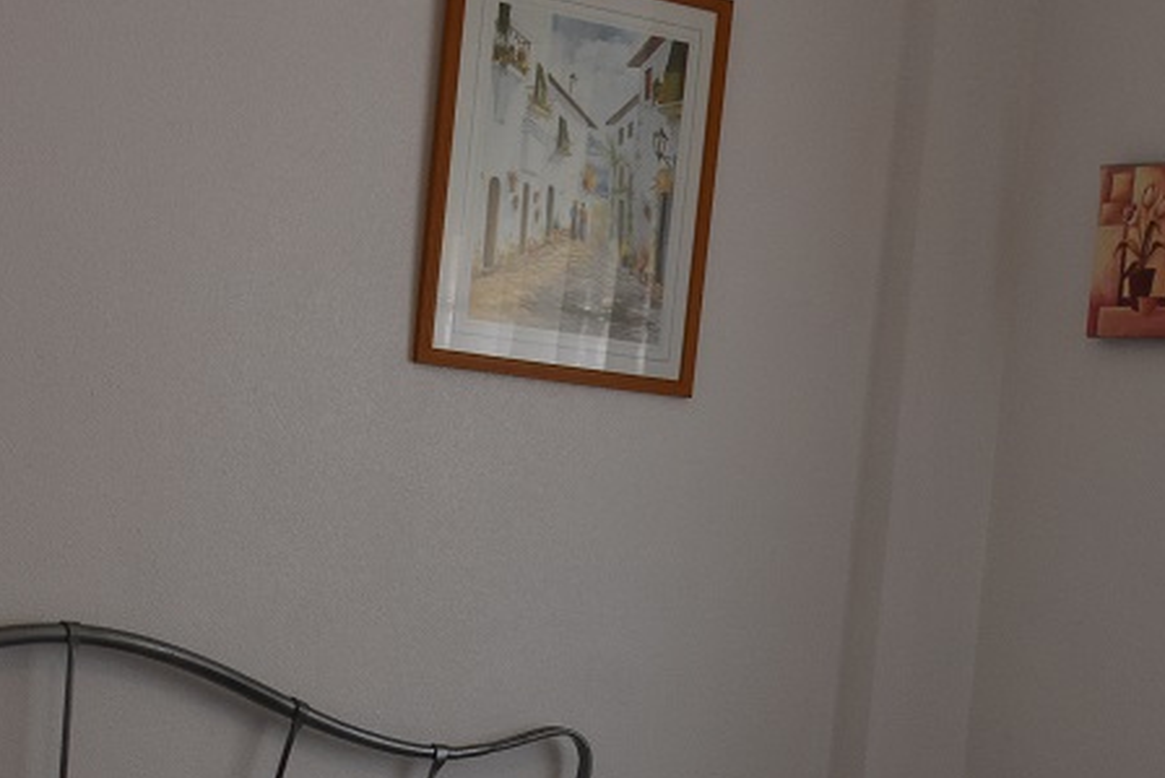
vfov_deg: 14.5
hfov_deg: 21.9
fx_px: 2989
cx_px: 830
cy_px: 853
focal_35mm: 92
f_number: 6.3
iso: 800
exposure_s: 1/160
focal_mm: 23
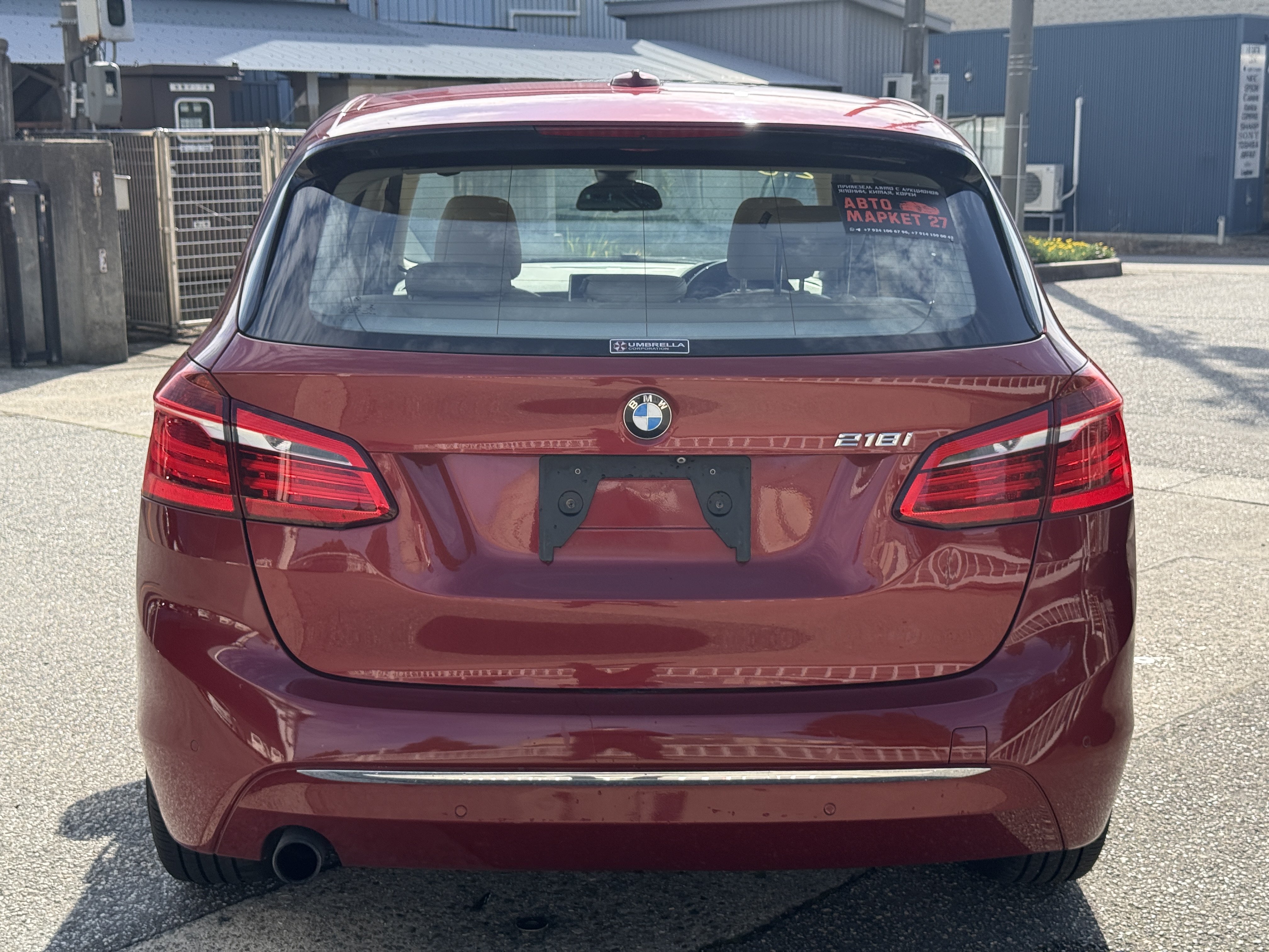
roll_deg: +0.5
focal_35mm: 48
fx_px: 1760
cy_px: 476
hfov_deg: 39.7
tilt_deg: -10.4
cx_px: 634
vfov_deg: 30.3
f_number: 1.78
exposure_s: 1/2342
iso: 100
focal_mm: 6.76
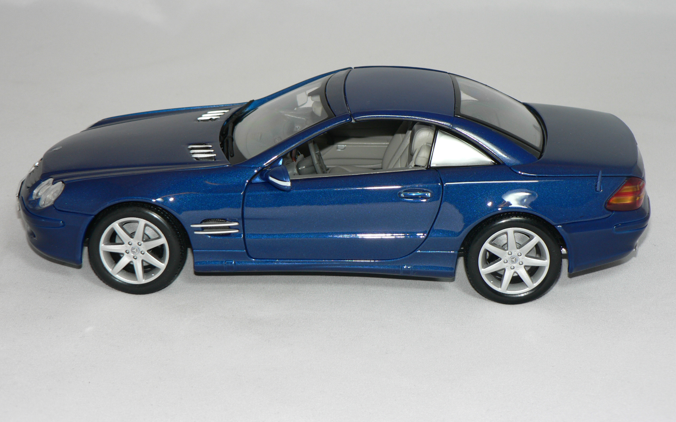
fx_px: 1548
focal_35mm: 84
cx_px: 337
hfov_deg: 24.6
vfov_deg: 15.5
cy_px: 178
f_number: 3.2
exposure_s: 1/60
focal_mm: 13.1
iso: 80
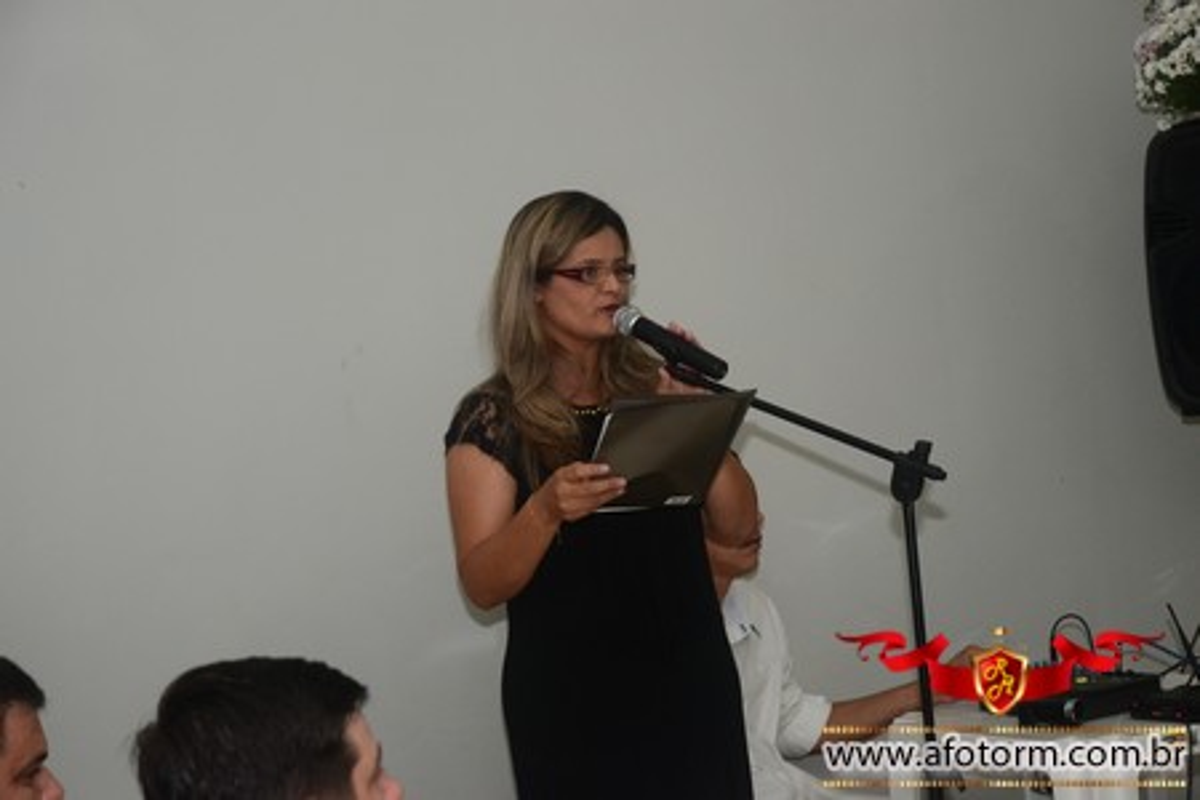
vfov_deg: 14.7
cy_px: 400
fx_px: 3100
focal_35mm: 93
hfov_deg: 21.9
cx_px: 600
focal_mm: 62
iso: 800
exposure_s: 1/60
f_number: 5
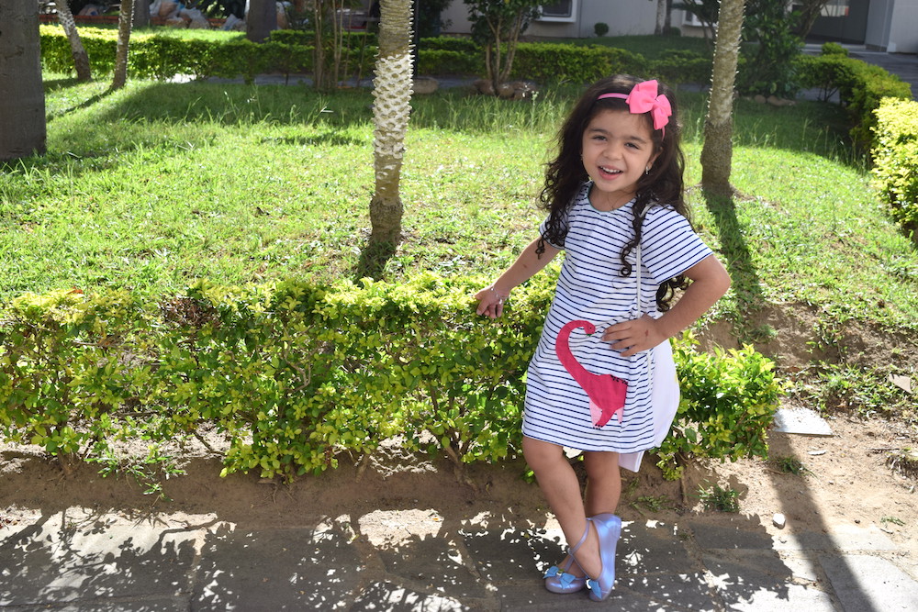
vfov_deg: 30.9
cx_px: 459
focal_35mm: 44
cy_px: 306
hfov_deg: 45.0
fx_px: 1109
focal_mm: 29
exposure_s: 1/320
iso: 200
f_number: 9
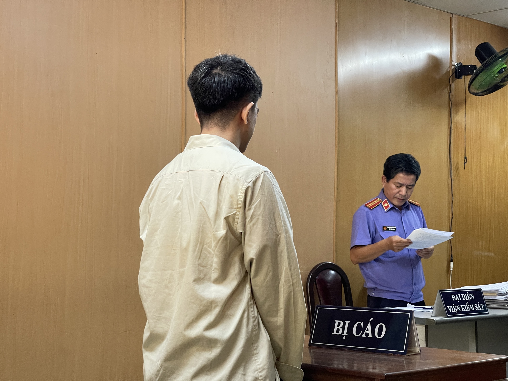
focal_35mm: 64
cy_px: 190
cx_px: 254
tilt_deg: +2.7
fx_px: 939
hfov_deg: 30.3
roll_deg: -0.4
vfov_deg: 22.9
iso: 320
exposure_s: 1/60
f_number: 2.2
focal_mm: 7.5
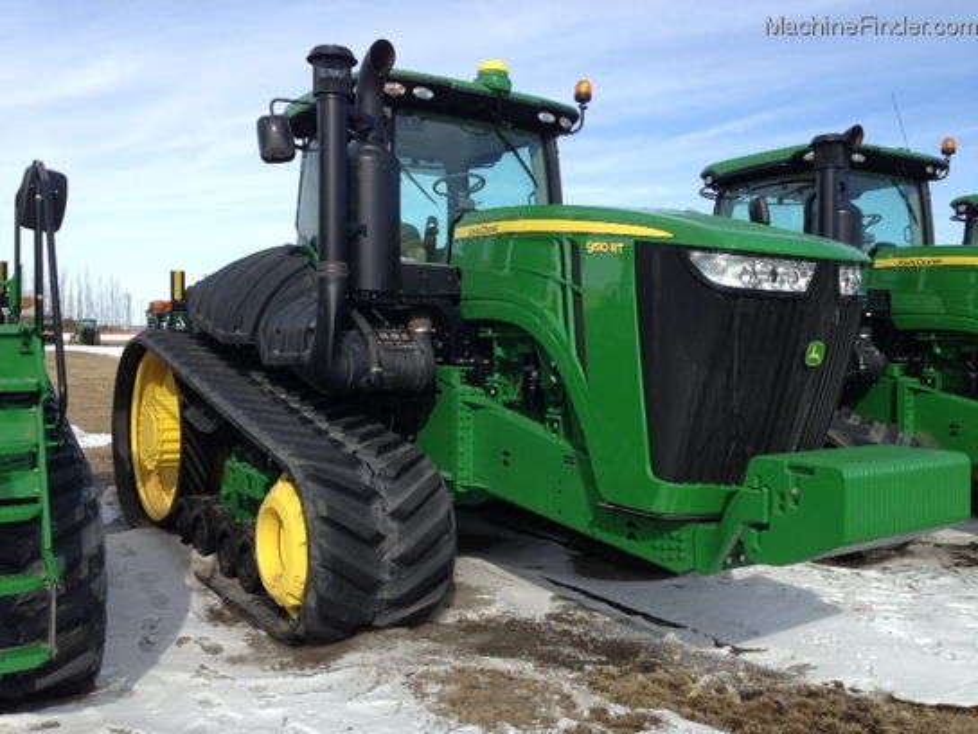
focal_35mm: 33
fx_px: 932
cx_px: 489
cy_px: 367
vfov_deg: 42.9
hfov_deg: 55.4
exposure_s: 1/1642
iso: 50
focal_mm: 4.13
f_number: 2.4
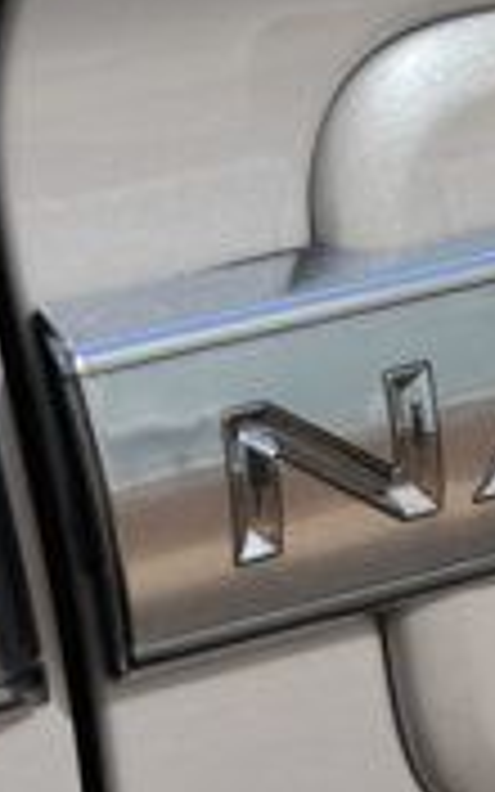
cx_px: 940
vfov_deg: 9.0
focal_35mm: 233
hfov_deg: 5.5
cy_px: 254
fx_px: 5029
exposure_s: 1/320
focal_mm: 42
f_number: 9
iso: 100
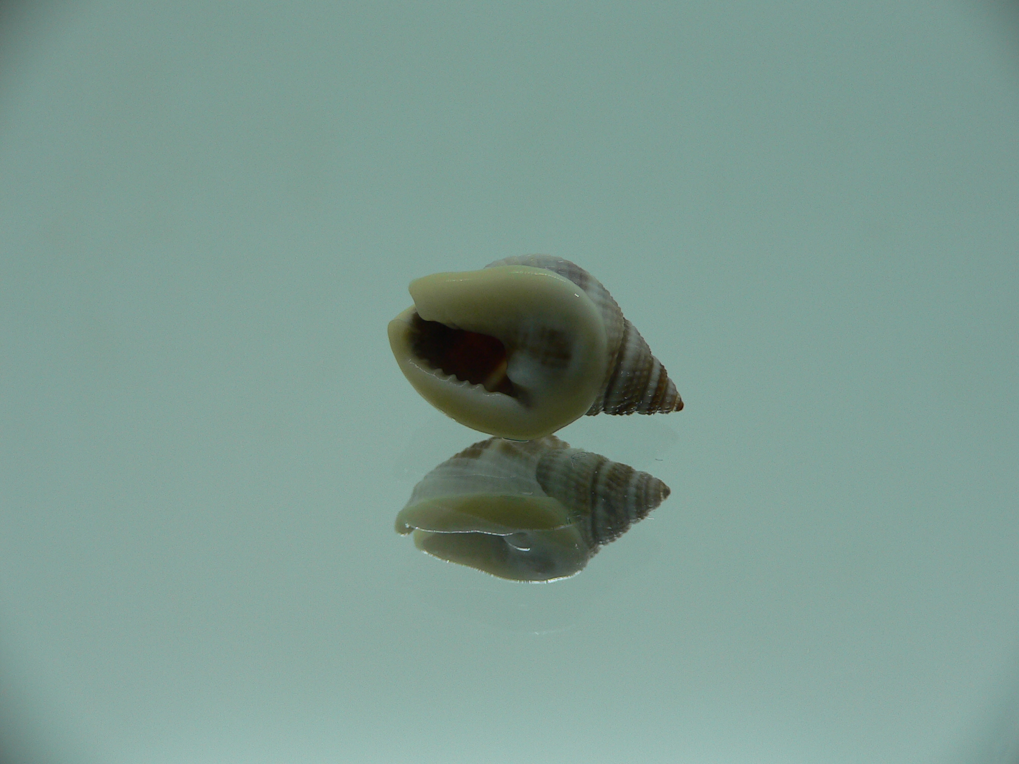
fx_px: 1030
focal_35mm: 35
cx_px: 510
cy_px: 382
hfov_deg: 52.6
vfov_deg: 40.7
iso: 80
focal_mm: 4.6
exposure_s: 1/80
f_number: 2.8
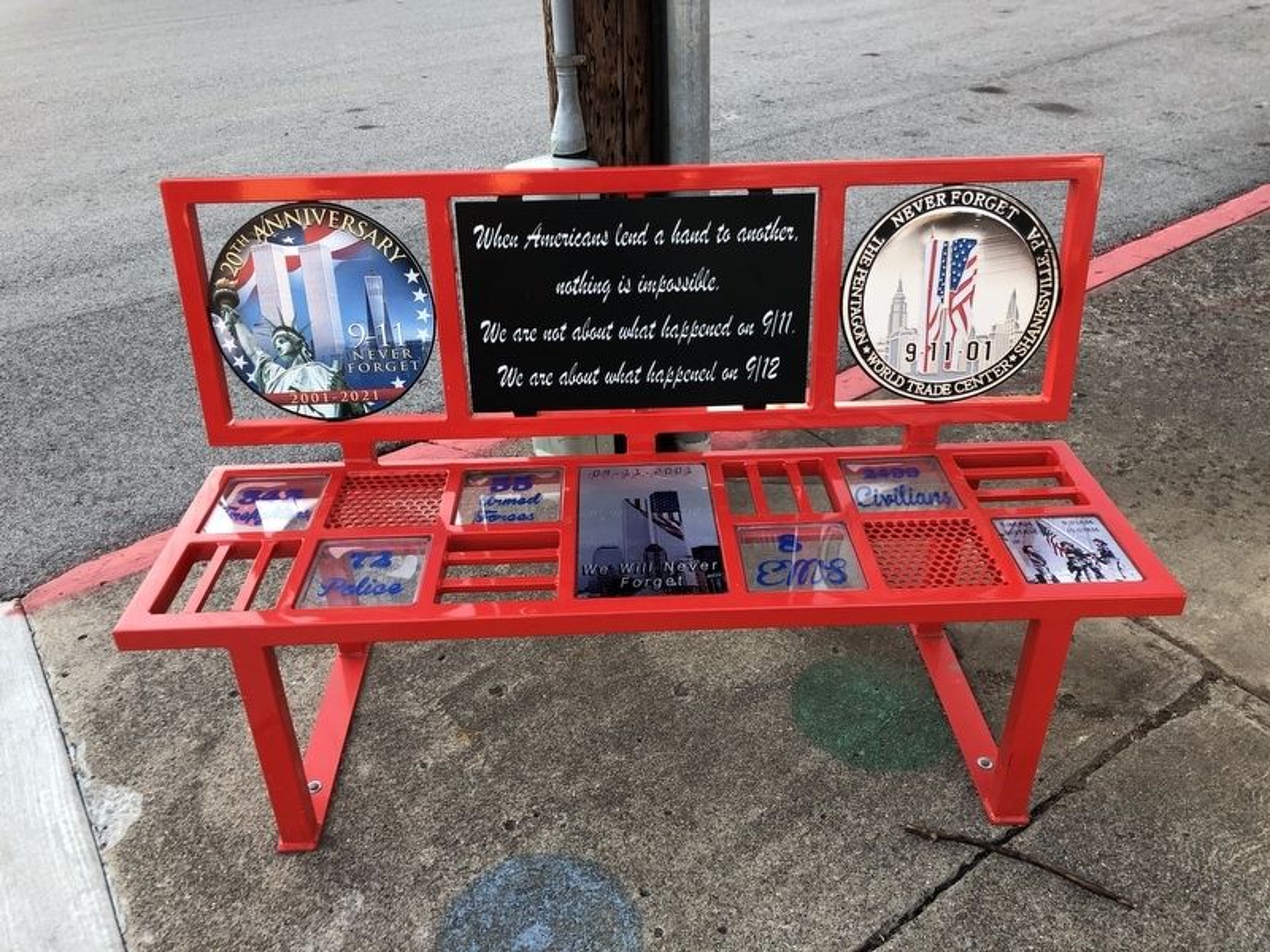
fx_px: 1027
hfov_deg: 63.4
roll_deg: +2.4
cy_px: 476
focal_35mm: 28
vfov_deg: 49.7
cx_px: 635
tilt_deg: -33.7
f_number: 1.8
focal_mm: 4
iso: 64
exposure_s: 1/120
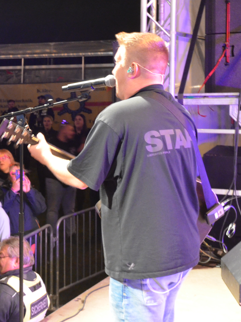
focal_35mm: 73
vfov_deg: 26.7
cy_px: 144
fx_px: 677
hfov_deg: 19.2
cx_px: -35
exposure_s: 1/10
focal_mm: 27
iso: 3200
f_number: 4
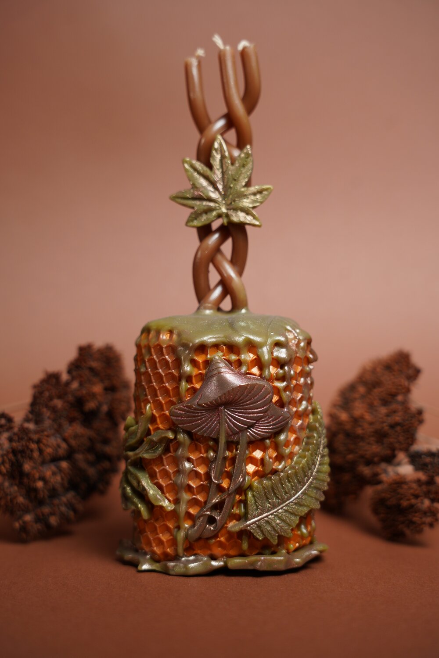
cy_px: 329
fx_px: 913
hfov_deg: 27.0
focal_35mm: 50
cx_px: 220
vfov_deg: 39.7
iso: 320
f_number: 4.5
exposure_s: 1/80
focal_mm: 49.9
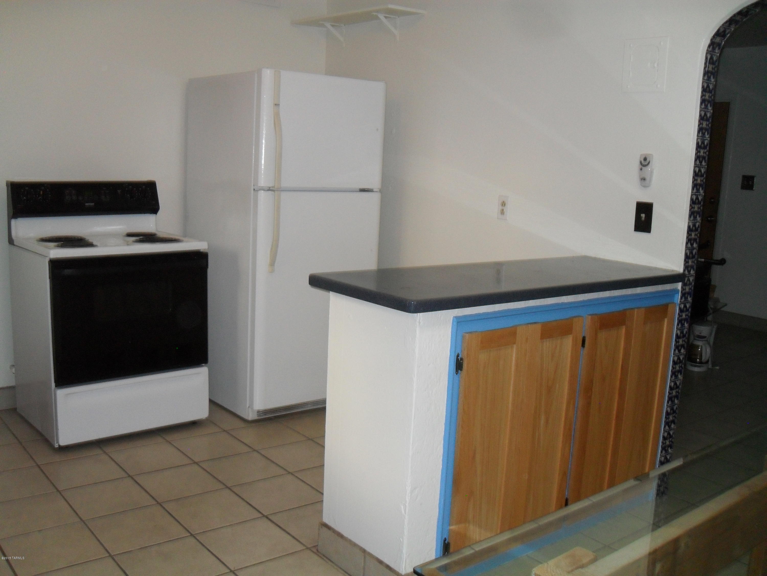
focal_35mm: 35
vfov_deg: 40.7
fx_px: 776
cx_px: 384
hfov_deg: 52.6
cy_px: 288
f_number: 2.8
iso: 200
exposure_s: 1/45
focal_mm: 6.2
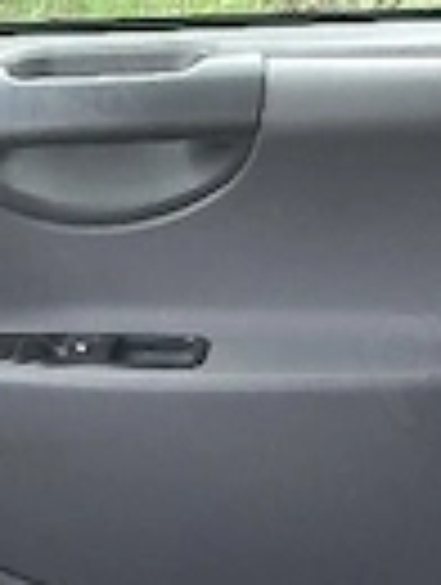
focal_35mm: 166
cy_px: 990
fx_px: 2811
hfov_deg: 9.0
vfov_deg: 11.2
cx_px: 122
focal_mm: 4
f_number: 1.8
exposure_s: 1/50
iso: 50
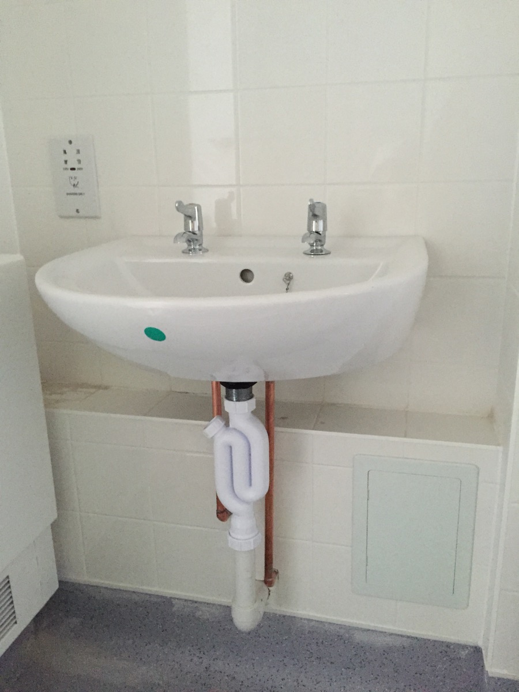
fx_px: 580
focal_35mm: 29
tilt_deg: -16.2
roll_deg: +1.1
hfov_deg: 48.2
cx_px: 260
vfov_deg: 61.7
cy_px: 346
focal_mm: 4.15
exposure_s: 1/15
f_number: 2.2
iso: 320
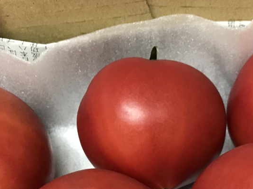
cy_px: 250
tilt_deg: -61.5
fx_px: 555
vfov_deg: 18.0
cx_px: 190
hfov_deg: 25.4
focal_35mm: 76
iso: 40
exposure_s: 1/15
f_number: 1.8
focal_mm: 3.99
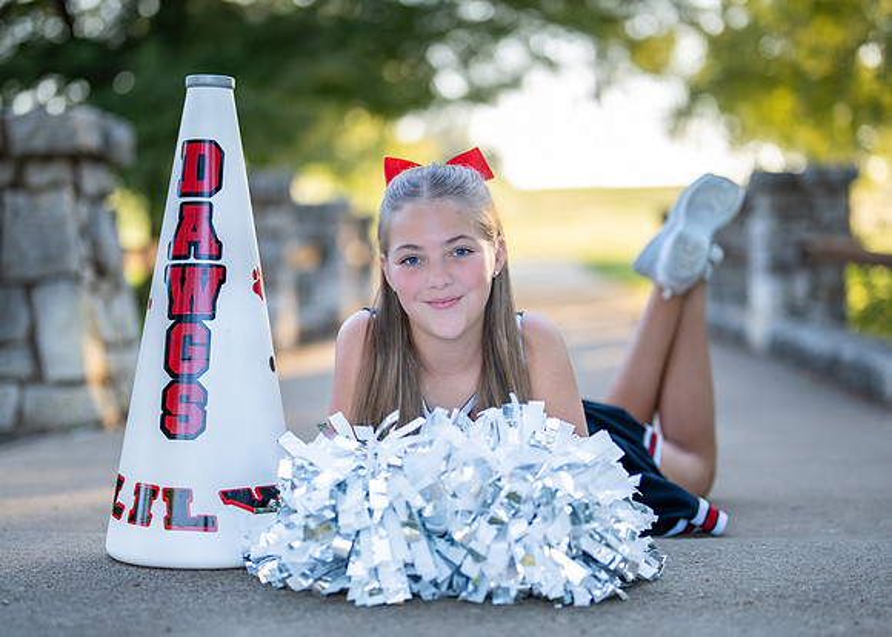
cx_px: 455
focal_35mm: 64
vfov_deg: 22.1
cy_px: 330
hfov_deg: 30.6
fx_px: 1633
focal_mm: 50
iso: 250
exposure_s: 1/1250
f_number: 1.2
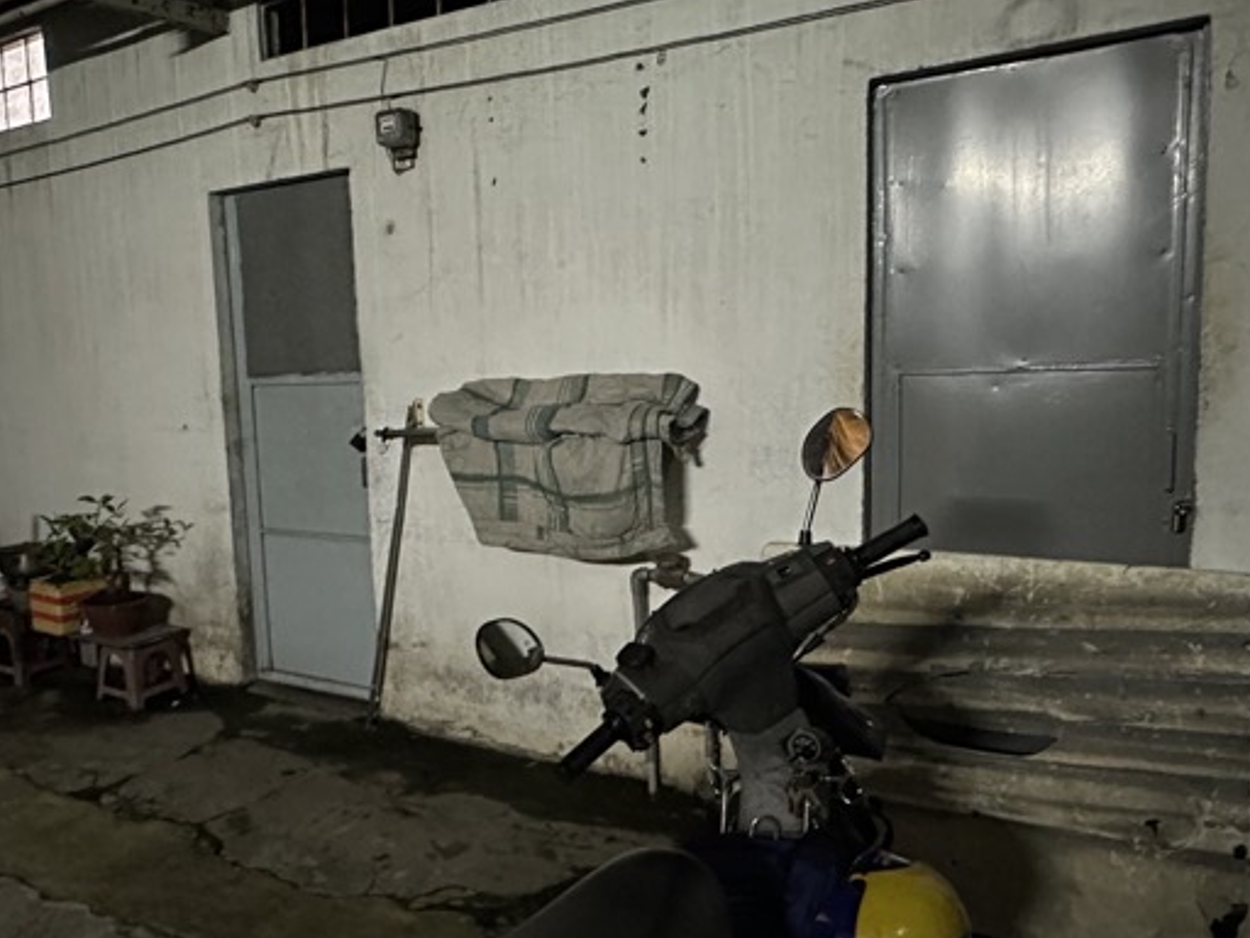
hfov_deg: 62.9
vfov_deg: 49.7
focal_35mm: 28
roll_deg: +2.0
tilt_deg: -7.3
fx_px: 1011
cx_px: 503
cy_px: 489
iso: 1600
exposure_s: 1/33
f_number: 2.2
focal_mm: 2.22
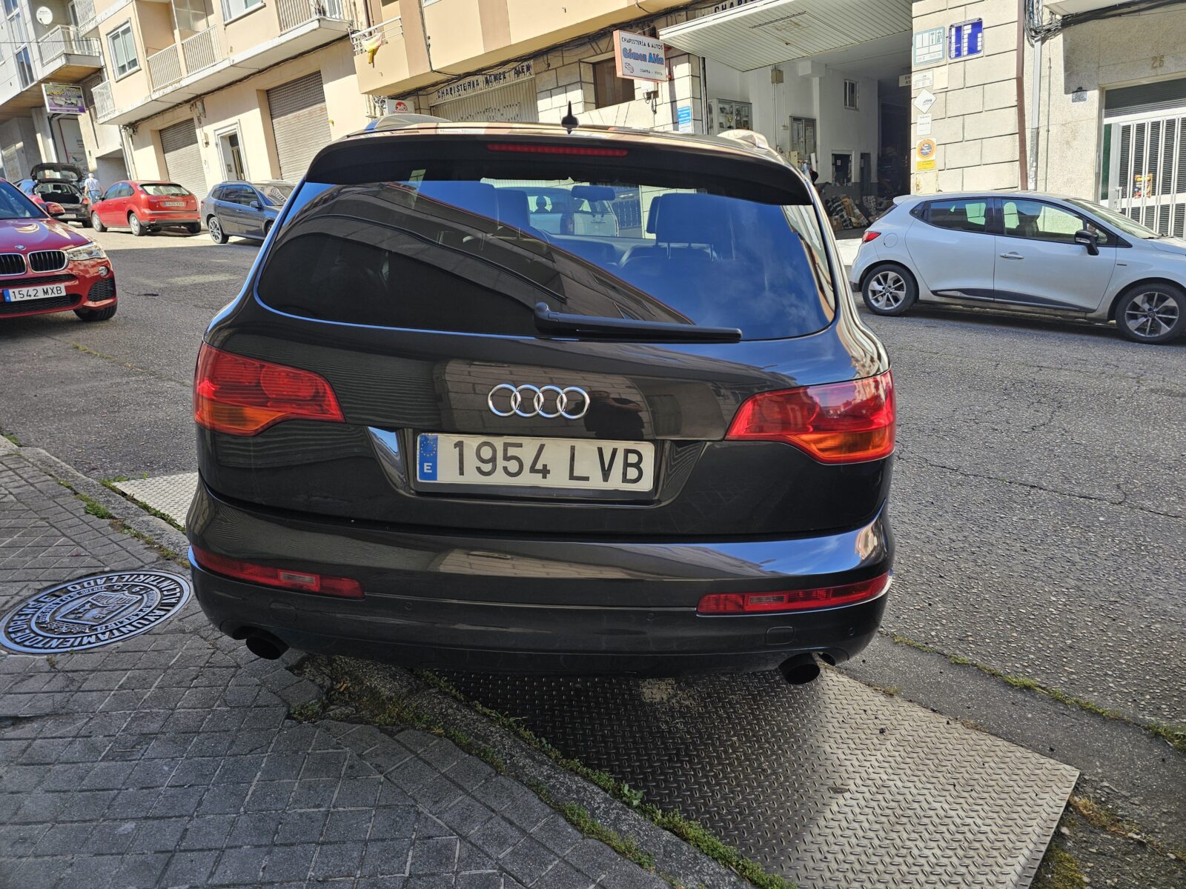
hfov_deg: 73.9
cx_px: 593
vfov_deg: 58.9
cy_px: 444
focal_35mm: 23
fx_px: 788
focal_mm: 6.3
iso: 12
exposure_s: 1/180
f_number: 1.7
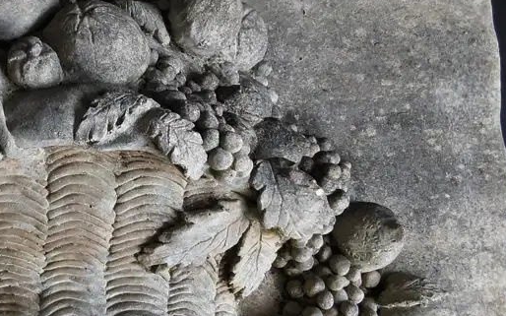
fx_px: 786
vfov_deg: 22.7
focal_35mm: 57
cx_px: 43
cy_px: 130
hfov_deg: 33.6
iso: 40
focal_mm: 2.87
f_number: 2
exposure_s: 1/100
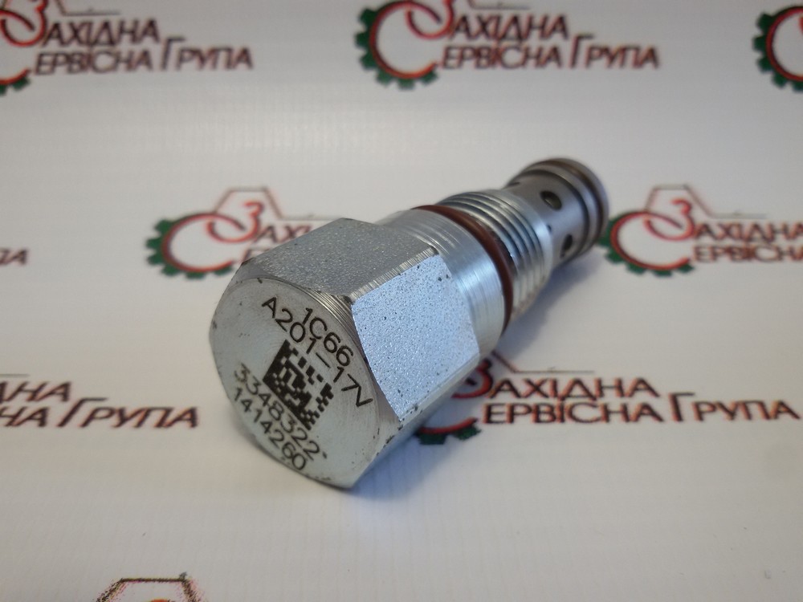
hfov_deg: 58.4
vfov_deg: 45.4
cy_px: 301
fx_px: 719
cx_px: 402
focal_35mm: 31
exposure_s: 1/100
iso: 50
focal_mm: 2.93
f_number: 2.4
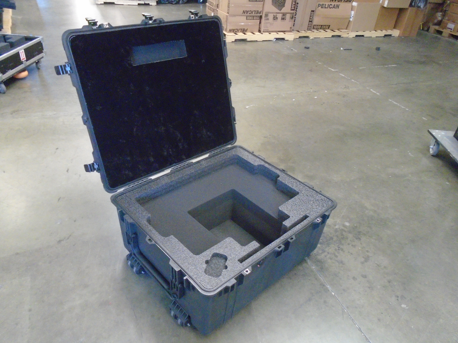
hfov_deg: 67.3
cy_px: 172
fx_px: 344
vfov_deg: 53.1
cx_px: 229
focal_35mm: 26
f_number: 3.2
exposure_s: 1/20
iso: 800
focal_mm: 4.6
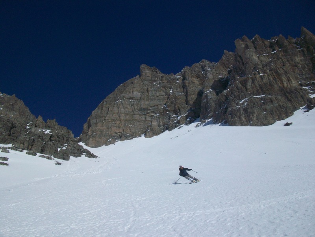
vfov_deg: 44.2
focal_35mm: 32
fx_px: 291
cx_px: 158
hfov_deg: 56.8
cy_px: 118
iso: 64
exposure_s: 1/1280
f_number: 5.5
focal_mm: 5.7
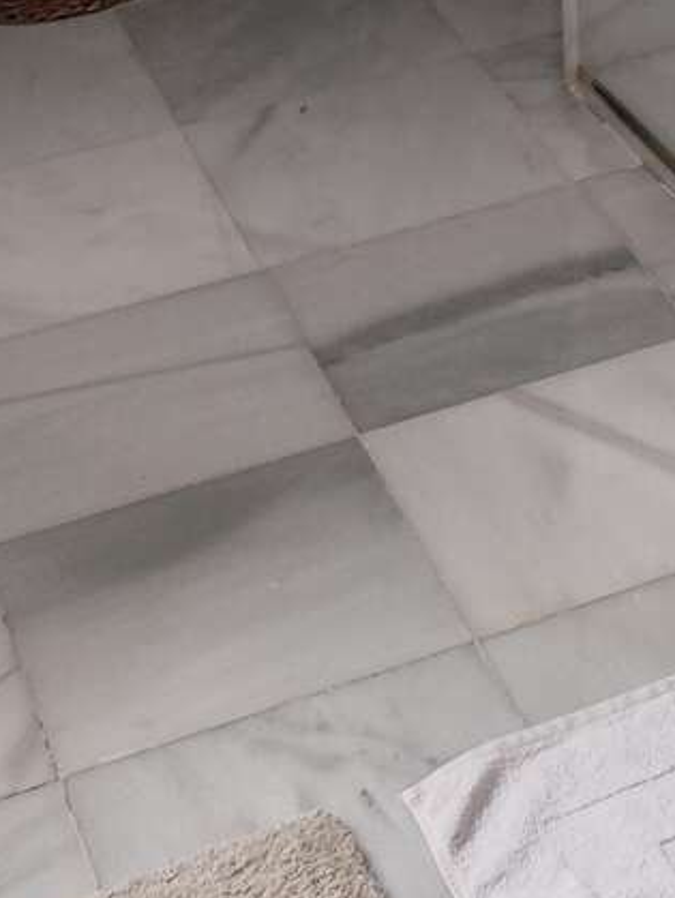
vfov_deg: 14.0
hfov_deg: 12.0
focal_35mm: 117
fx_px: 3037
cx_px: 1054
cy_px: -944
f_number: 1.65
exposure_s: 1/100
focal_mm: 6.19
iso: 500
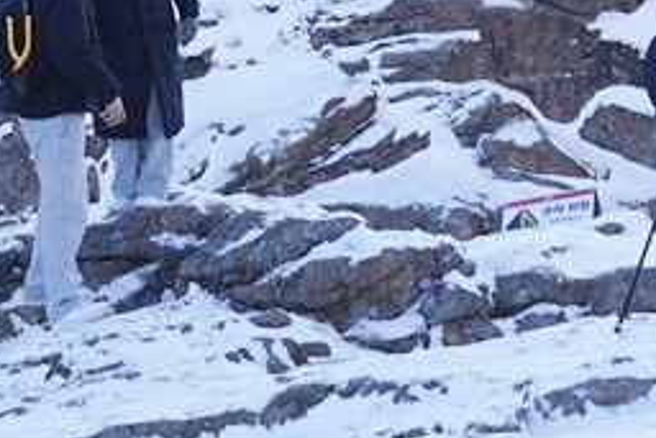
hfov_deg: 9.3
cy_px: -387
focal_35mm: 219
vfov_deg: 6.1
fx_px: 3993
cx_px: 41
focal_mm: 28
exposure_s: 1/100
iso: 160
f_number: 10
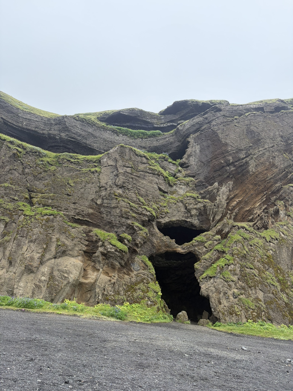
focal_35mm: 26
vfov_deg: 67.3
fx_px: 293
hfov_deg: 53.1
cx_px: 146
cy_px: 196
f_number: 1.6
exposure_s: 1/933
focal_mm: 5.96
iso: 50
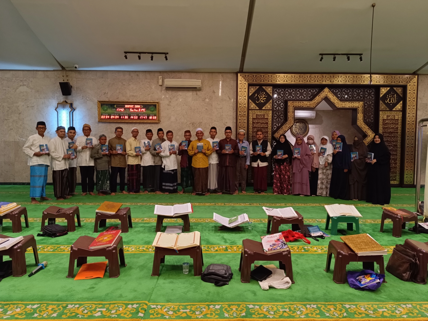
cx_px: 214
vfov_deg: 56.8
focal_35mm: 24
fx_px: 297
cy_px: 160
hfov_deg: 71.6
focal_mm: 5.59
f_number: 1.88
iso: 698
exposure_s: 1/25
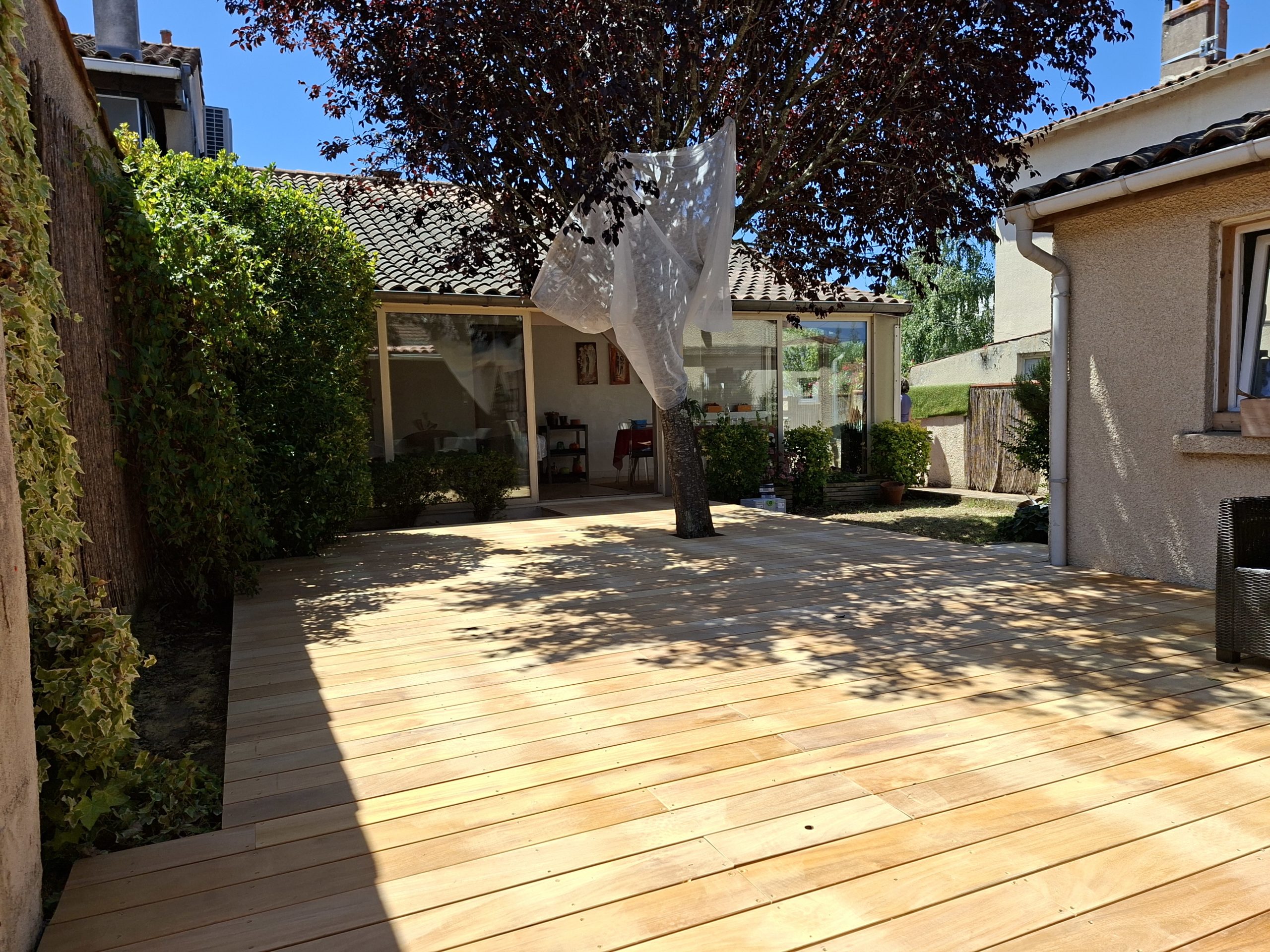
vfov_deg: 58.9
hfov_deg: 73.9
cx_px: 635
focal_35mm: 23
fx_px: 844
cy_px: 476
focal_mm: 5.54
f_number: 1.8
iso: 50
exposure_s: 1/1832
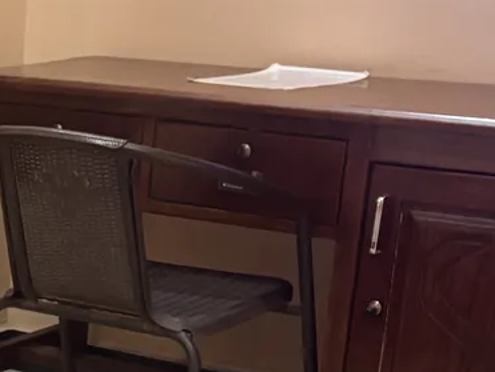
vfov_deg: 11.4
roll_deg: +0.9
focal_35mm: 126
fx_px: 1804
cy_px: 509
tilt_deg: -20.1
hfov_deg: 13.9
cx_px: -396
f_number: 1.6
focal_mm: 5.96
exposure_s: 1/50
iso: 320
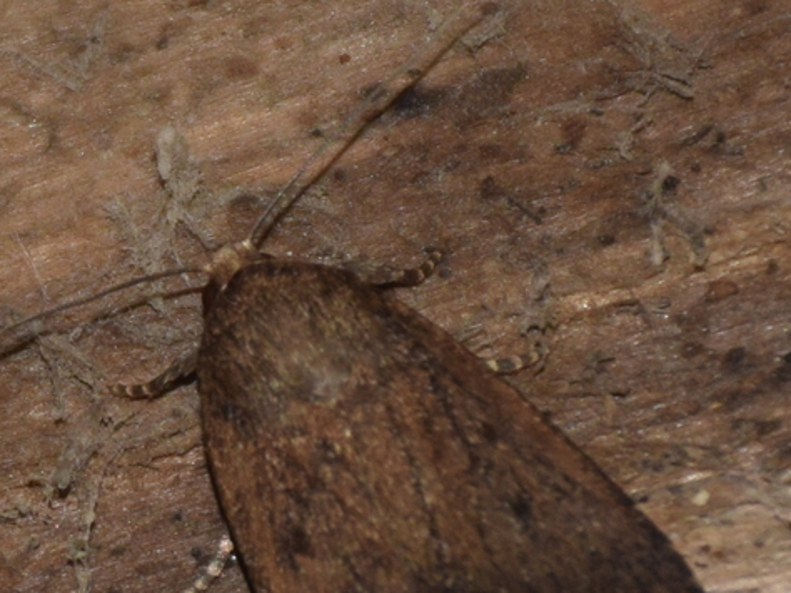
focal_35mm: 380
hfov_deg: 5.2
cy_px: 511
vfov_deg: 3.9
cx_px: 270
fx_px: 8679
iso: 320
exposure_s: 1/60
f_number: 7.1
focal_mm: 130
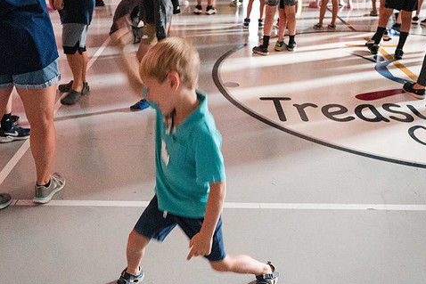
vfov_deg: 35.1
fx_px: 450
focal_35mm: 38
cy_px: 144
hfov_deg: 50.7
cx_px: 202
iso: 25600
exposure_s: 1/40
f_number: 4
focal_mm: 30
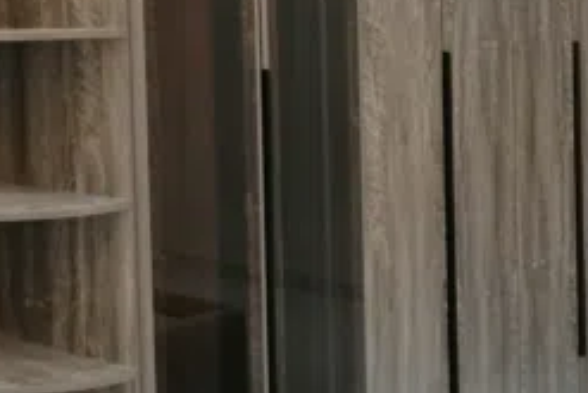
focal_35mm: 70
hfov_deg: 28.7
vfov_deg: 19.2
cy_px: 50
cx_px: 386
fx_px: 1144
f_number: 1.8
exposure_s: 1/120
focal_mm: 3.95
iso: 200
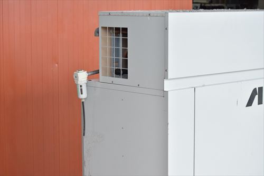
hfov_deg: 24.6
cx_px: 132
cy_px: 88
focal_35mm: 82
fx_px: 605
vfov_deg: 16.6
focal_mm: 55
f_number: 6.3
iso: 1250
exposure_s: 1/400
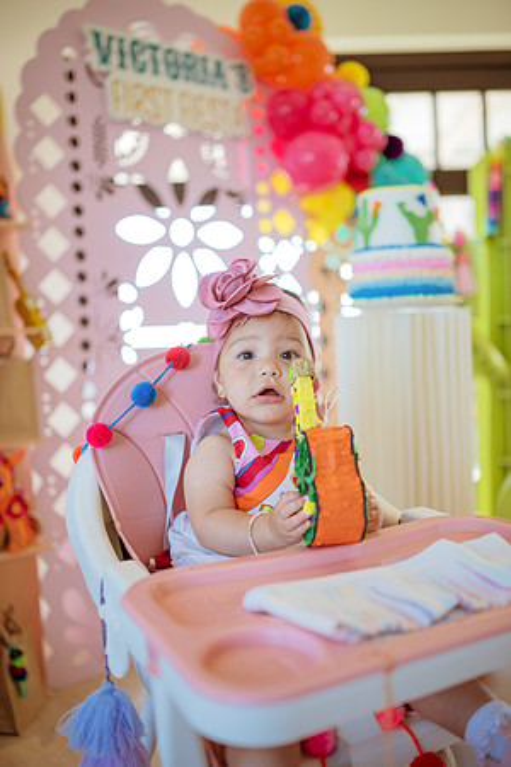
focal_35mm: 35
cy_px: 384
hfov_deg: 37.9
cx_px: 256
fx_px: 745
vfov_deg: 54.4
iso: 250
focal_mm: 35
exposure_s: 1/250
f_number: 1.8
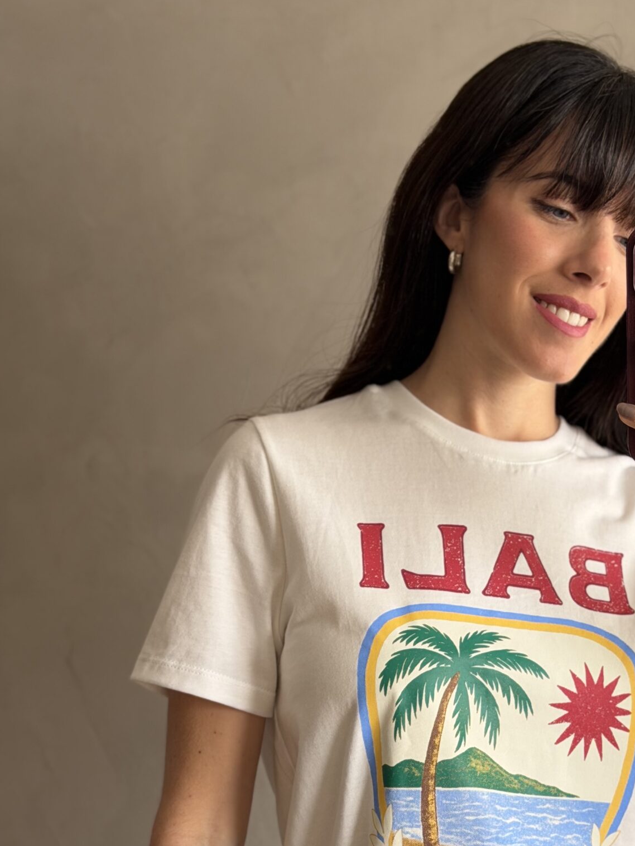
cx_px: 504
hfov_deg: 18.1
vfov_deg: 23.9
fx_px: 1981
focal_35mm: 81
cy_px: 640
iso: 100
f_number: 1.78
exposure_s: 1/60
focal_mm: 6.76
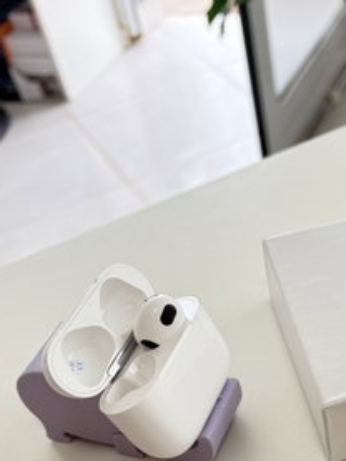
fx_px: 666
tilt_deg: -48.1
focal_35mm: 50
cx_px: 309
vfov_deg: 35.8
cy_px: 417
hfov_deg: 28.1
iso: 50
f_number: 1.6
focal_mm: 5.96
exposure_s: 1/156
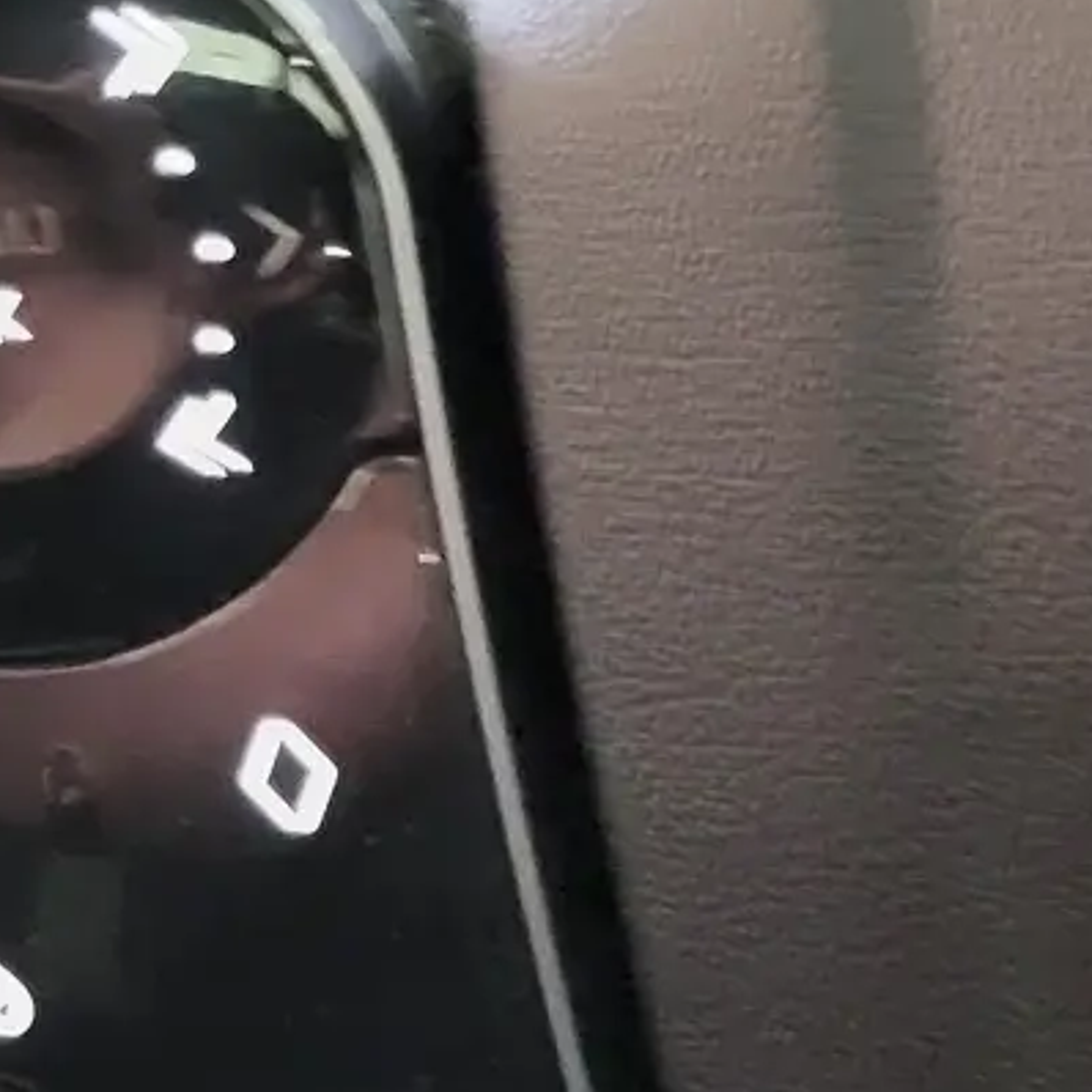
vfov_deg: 15.7
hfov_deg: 14.4
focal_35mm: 111
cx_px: 1742
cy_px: 543
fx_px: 3962
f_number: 1.8
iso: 800
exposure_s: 1/25
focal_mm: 5.4
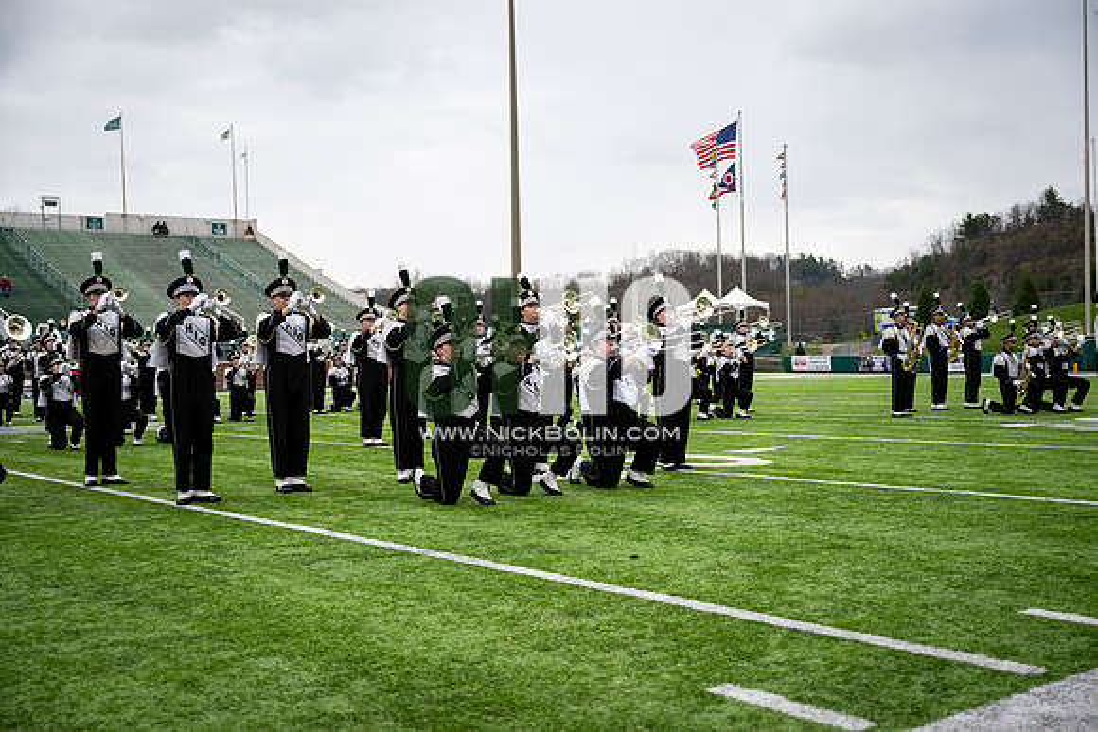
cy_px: 366
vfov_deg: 32.6
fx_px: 1251
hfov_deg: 47.4
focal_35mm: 41
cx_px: 549
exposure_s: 1/500
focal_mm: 41
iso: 100
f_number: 2.8
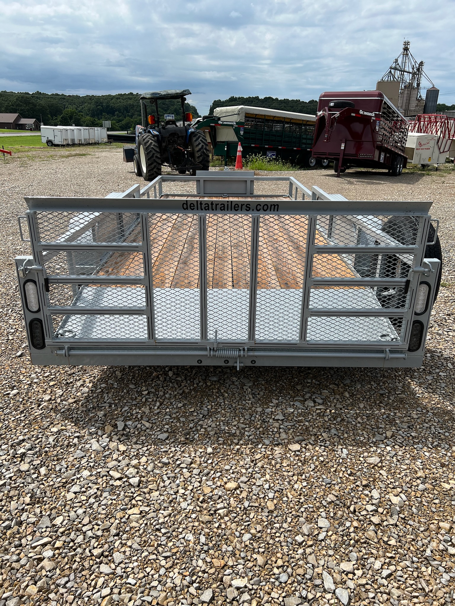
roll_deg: +1.0
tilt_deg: -19.3
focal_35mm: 26
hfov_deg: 53.1
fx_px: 456
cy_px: 303
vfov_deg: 67.3
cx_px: 228
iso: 50
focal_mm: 5.7
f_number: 1.5
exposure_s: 1/5319
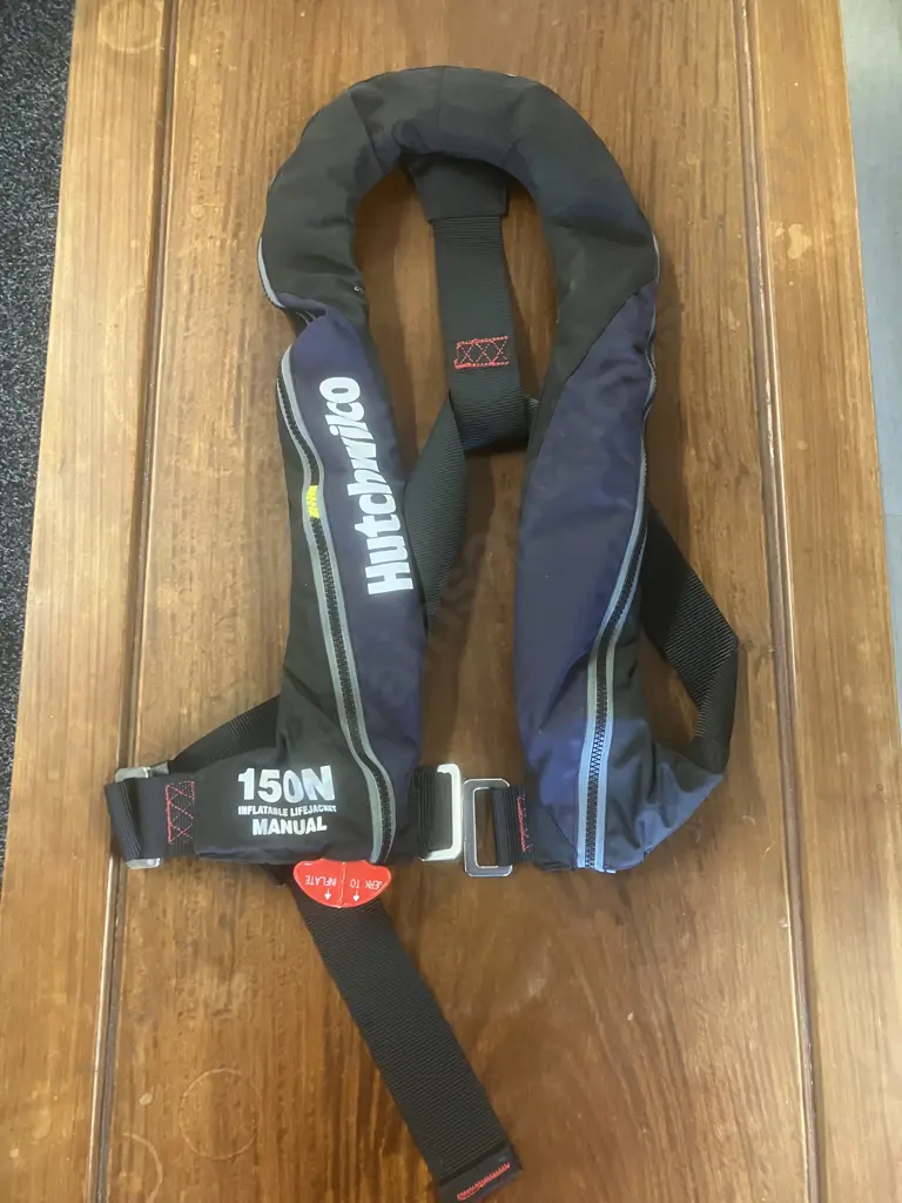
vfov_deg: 63.4
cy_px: 602
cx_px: 451
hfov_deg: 49.7
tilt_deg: -78.5
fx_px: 973
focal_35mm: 28
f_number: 1.8
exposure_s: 1/25
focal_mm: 3.99
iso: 320
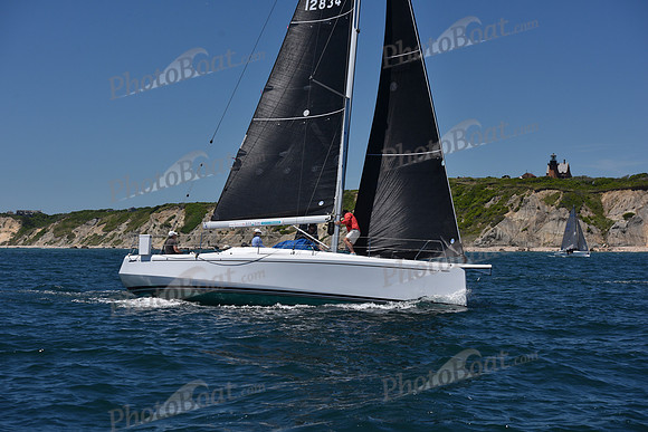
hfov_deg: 28.8
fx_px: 1260
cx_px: 324
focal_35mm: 70
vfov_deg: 19.5
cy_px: 216
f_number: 7.1
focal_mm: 70
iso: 250
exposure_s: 1/800
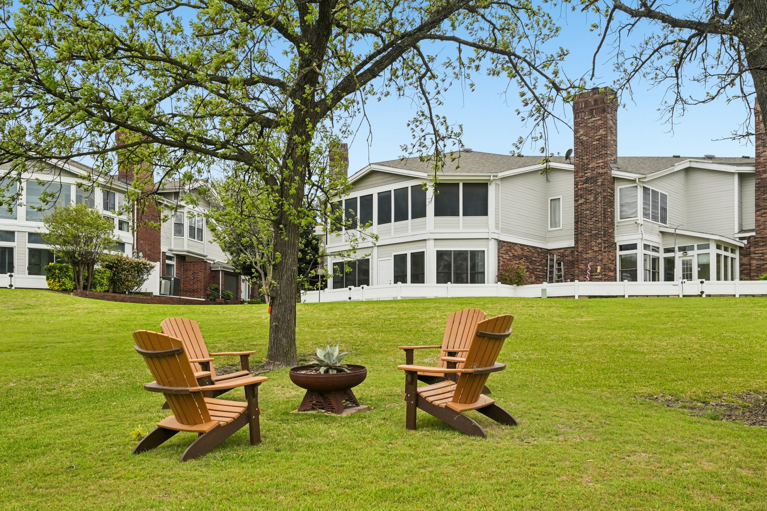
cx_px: 384
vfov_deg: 42.3
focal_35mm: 31
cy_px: 253
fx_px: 660
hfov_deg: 60.3
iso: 400
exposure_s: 1/320
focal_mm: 30
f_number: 8
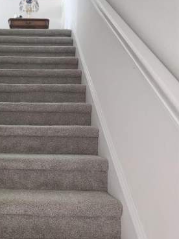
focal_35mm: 40
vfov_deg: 46.7
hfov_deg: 34.3
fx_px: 276
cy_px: 137
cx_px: 24
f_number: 1.8
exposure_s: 1/60
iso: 640
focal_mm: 5.4
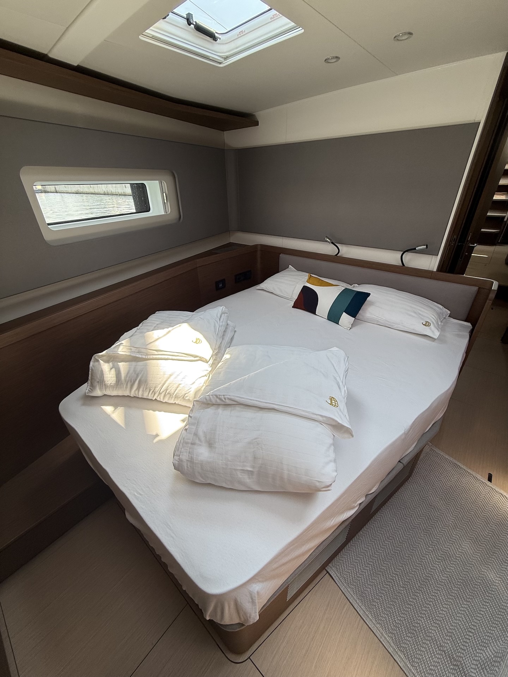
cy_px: 338
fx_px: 274
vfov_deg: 102.1
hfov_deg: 85.7
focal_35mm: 14
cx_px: 254
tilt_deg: -29.1
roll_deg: +1.9
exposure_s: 1/99
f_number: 2.2
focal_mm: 2.22
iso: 50
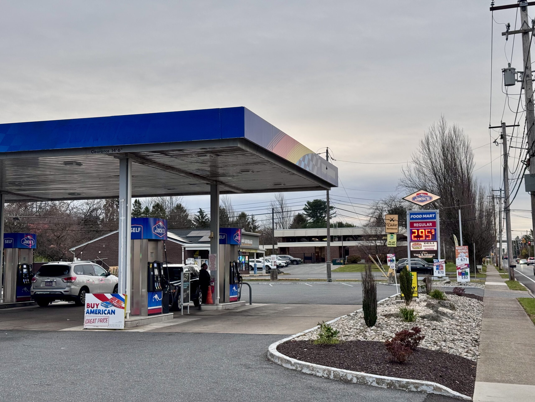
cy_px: 201
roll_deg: -0.3
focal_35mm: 48
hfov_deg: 39.7
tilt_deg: +5.2
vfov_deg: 30.3
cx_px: 268
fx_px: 742
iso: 64
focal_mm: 6.76
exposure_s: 1/345
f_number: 1.78
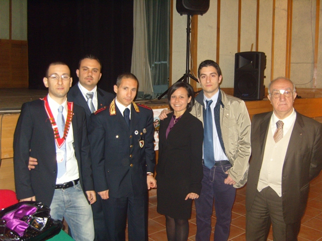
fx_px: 326
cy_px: 120
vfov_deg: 40.7
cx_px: 161
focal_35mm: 35
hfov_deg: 52.6
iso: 255
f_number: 2.8
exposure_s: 1/30
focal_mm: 7.4
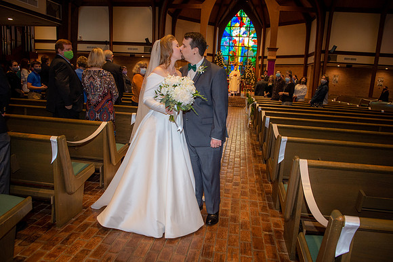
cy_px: 131
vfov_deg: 47.9
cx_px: 196
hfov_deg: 67.4
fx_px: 295
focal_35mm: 27
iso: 1600
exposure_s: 1/125
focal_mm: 27
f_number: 5.6
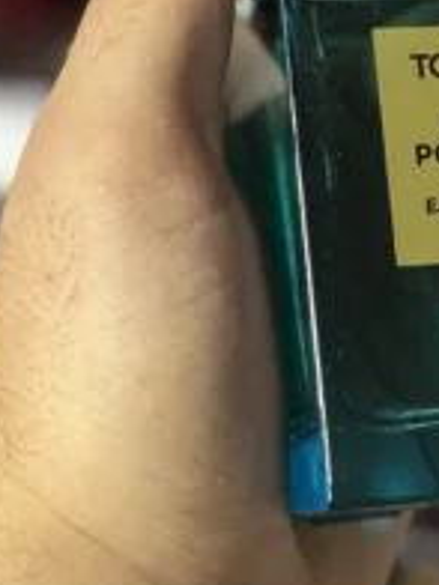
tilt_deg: -23.9
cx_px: 430
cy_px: 172
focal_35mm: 140
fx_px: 2367
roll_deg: -0.9
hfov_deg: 10.5
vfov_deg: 14.1
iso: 250
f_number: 1.78
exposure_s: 1/50
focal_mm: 6.76
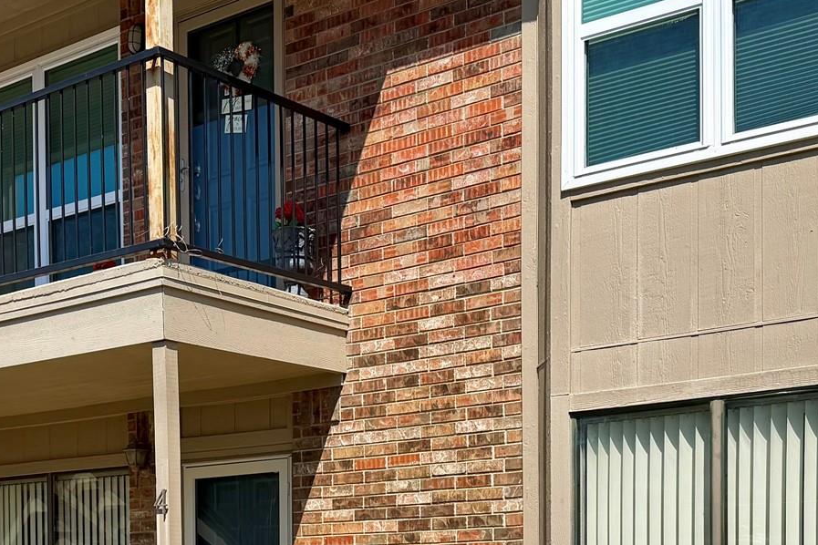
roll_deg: +0.4
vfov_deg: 22.4
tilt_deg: -0.4
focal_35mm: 57
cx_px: 356
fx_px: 1295
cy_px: 605
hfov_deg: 35.0
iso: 80
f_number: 1.78
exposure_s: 1/6173
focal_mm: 6.76
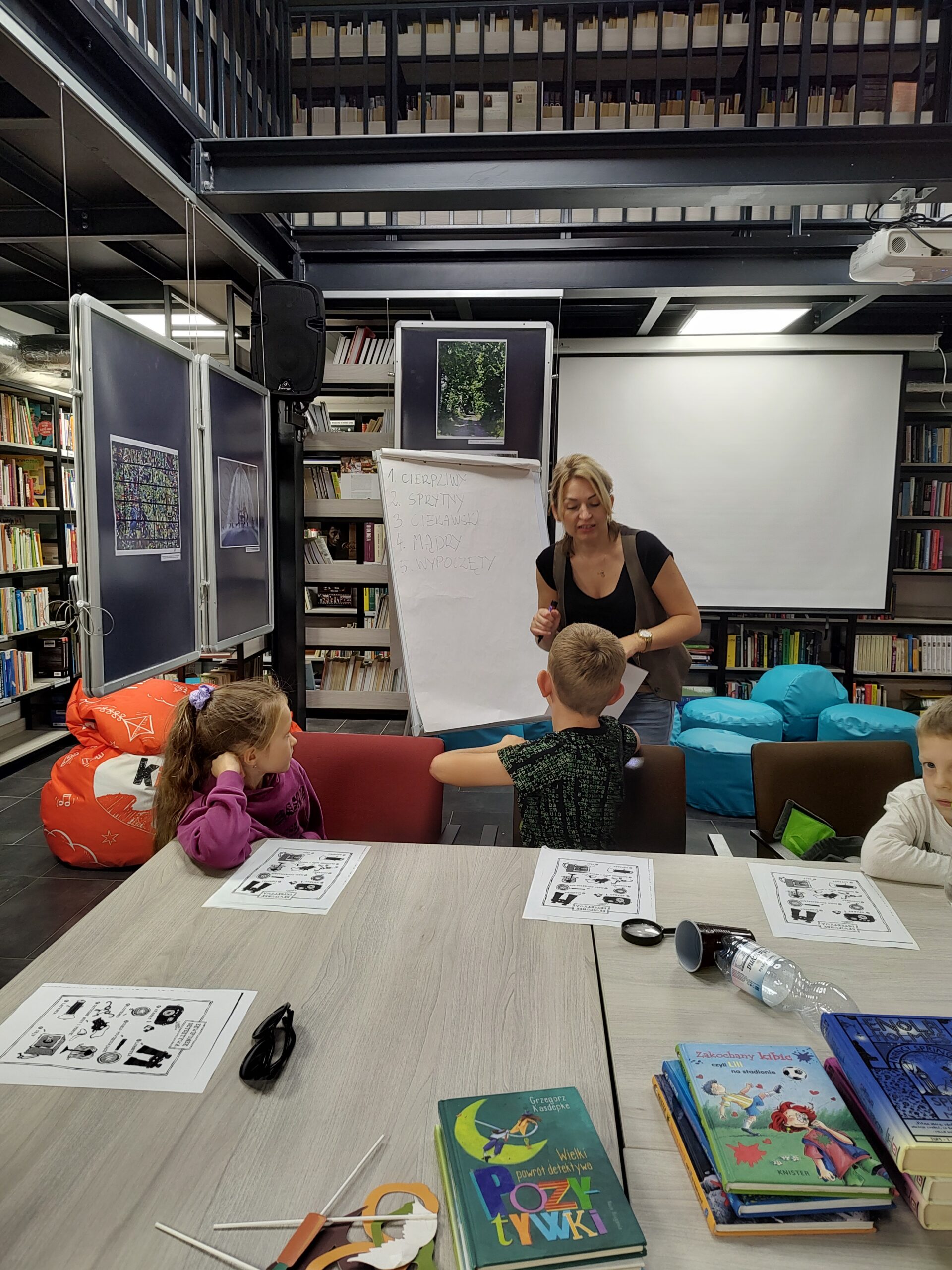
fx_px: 843
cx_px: 476
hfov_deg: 58.9
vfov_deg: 73.9
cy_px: 635
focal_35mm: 23
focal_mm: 5.56
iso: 220
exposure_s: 1/50
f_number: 1.8
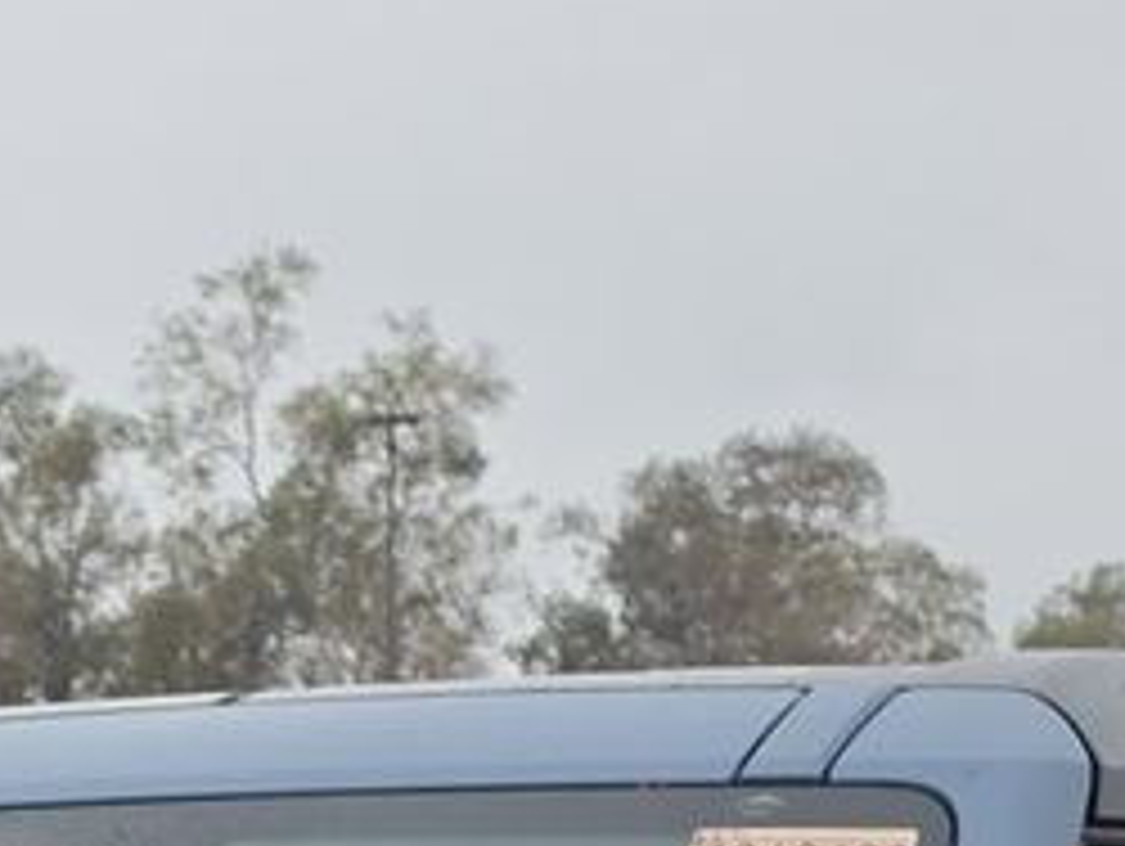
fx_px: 4782
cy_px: 1994
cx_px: -14
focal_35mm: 147
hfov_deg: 13.2
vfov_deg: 9.1
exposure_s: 1/119
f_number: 1.4
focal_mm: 6.5
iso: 10
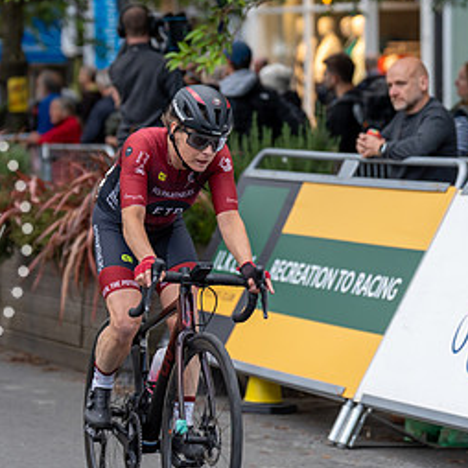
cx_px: 146
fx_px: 2967
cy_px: 137
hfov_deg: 9.0
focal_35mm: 194
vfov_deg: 9.0
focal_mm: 100
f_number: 2.8
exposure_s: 1/800
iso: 640
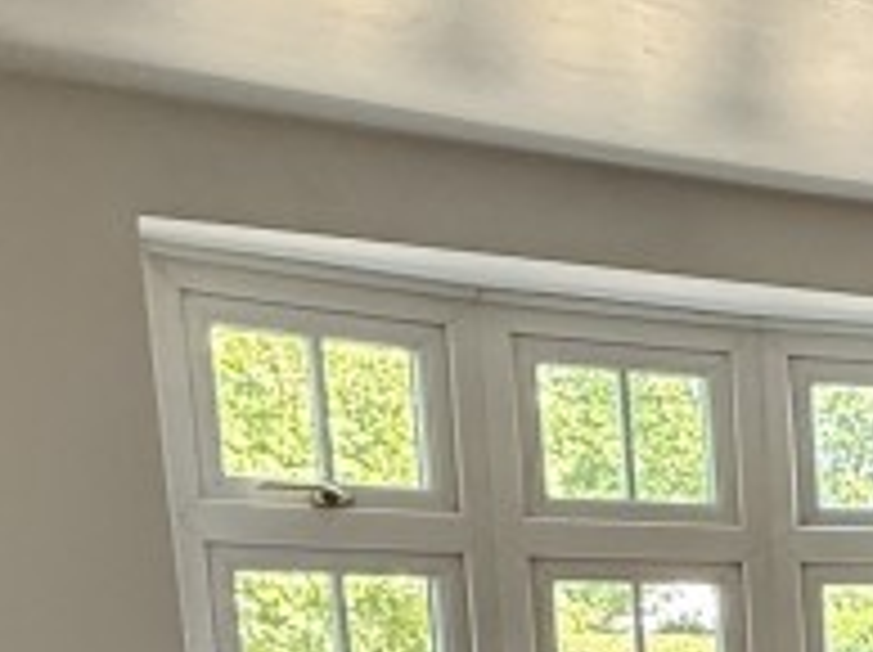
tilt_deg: -9.1
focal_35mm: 74
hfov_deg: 20.2
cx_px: 1508
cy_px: 958
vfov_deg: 17.9
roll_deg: -0.6
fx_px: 1864
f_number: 2.2
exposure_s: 1/75
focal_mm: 2.22
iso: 320
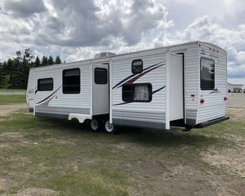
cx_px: 125
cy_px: 96
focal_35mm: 32
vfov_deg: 45.8
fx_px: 232
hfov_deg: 55.7
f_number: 1.8
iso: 25
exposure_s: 1/2667
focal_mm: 3
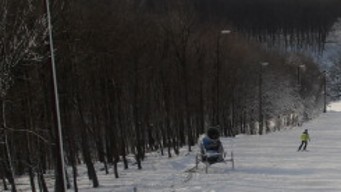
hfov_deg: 22.0
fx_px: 850
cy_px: 163
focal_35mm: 94
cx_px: 328
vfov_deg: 12.8
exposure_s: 1/320
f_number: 11
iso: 80
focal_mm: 7.87
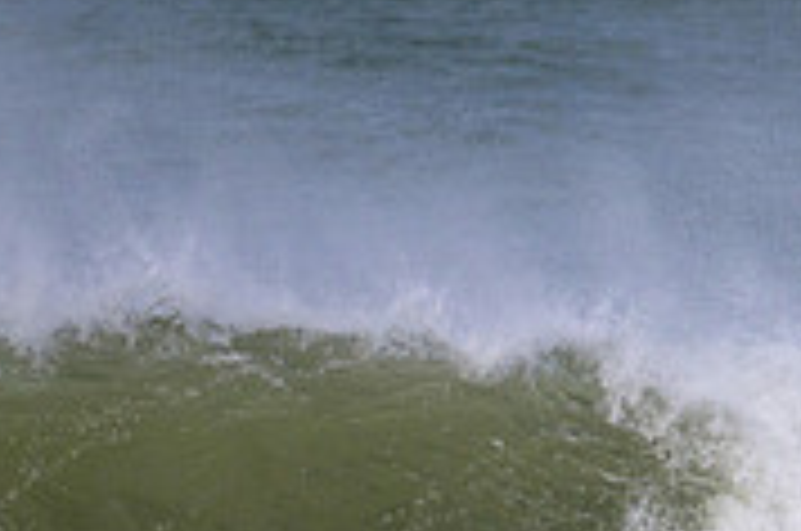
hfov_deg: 0.8
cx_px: 621
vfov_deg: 0.5
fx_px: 58034
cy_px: 799
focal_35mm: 2613
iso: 1000
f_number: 11
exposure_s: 1/2000
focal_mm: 800
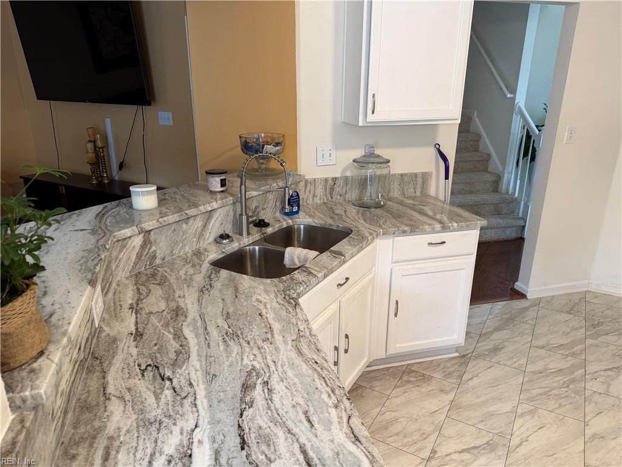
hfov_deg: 71.6
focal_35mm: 24
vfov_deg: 56.8
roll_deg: -0.1
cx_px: 311
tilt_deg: -19.1
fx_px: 431
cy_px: 234
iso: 125
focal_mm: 6.76
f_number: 1.78
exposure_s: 1/60
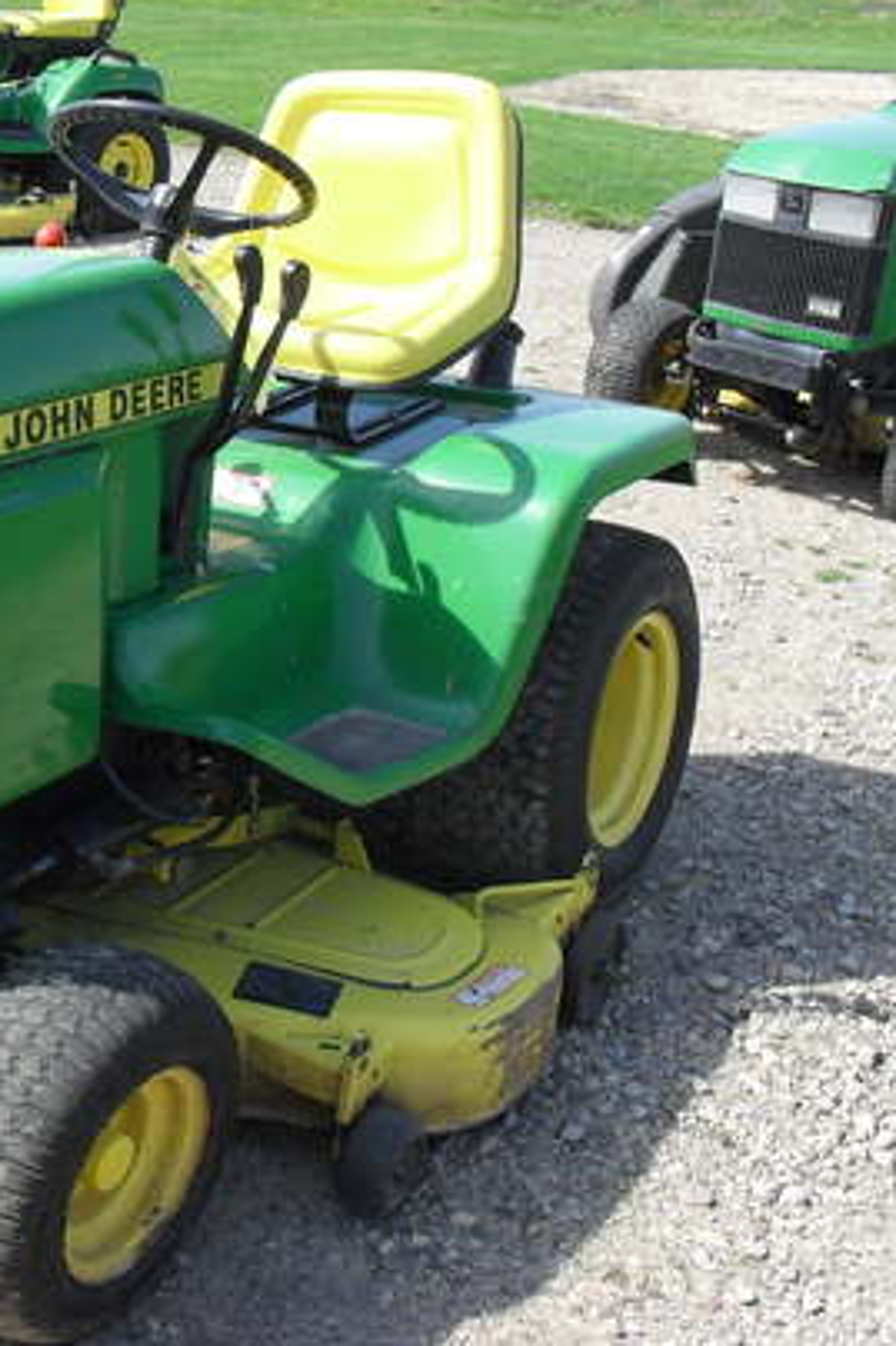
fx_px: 1831
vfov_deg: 40.4
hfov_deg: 26.5
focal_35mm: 49
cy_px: 670
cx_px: 73
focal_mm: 6.3
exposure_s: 1/500
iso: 100
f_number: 3.2
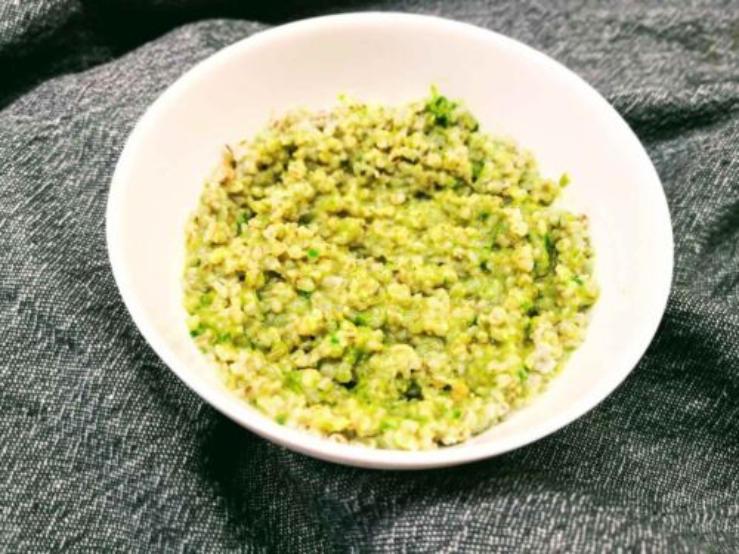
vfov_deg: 51.4
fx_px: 576
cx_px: 370
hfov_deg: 65.3
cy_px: 277
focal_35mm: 27
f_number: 4
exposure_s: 1/50
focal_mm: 3.95
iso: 80
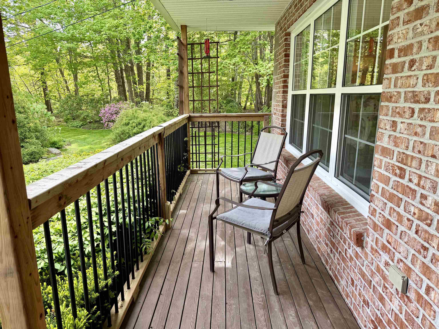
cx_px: 220
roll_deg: +0.2
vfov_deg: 56.8
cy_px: 164
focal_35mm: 24
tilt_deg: -12.6
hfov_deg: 71.6
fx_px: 304
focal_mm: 6.76
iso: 64
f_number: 1.78
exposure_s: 1/169
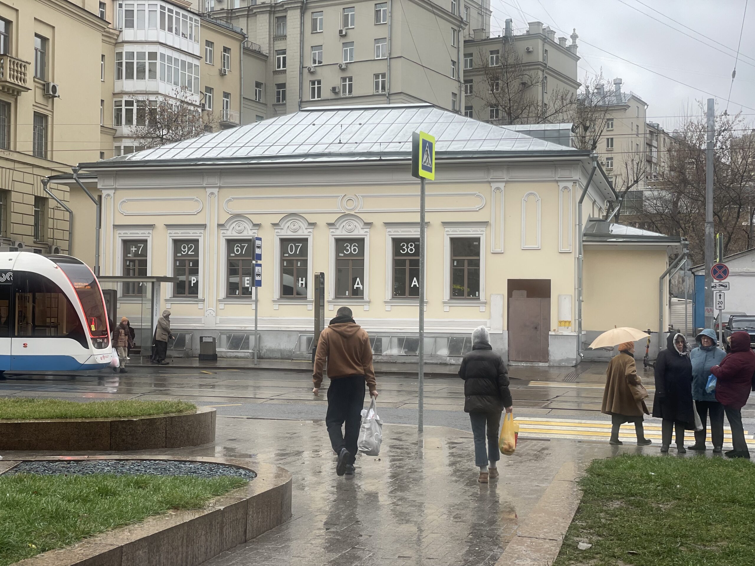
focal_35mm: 52
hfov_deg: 36.8
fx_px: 1134
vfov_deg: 28.0
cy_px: 283
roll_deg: -0.2
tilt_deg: +1.9
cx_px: 378
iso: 25
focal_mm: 6
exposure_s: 1/122
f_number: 2
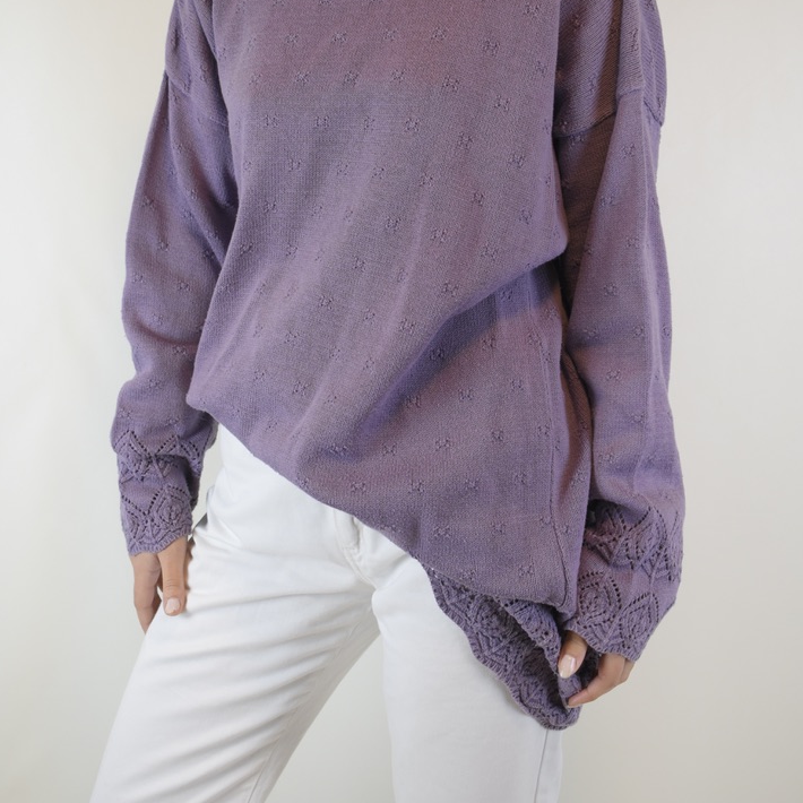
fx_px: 1382
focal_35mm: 53
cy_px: 277
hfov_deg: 32.4
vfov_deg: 32.2
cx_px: 399
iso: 400
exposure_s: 1/100
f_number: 4.5
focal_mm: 27
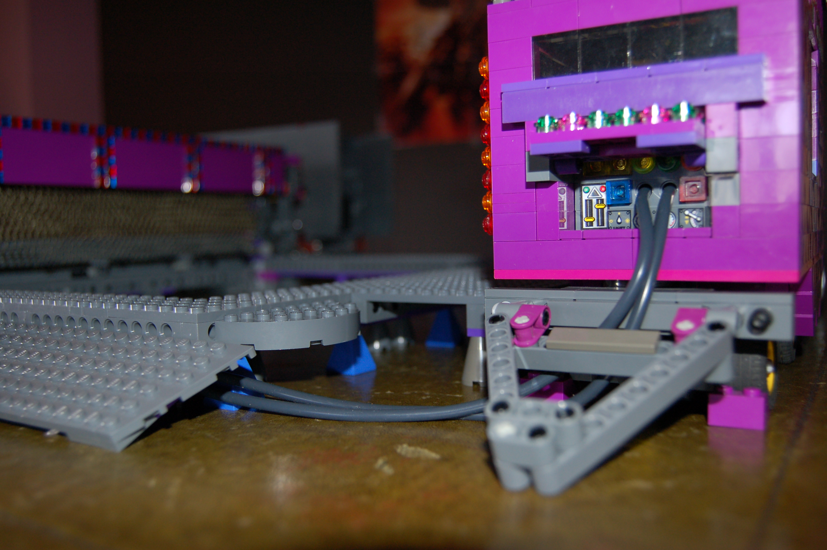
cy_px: 275
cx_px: 414
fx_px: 792
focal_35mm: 34
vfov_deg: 38.3
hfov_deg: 55.1
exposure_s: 1/60
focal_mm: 23
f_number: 3.8
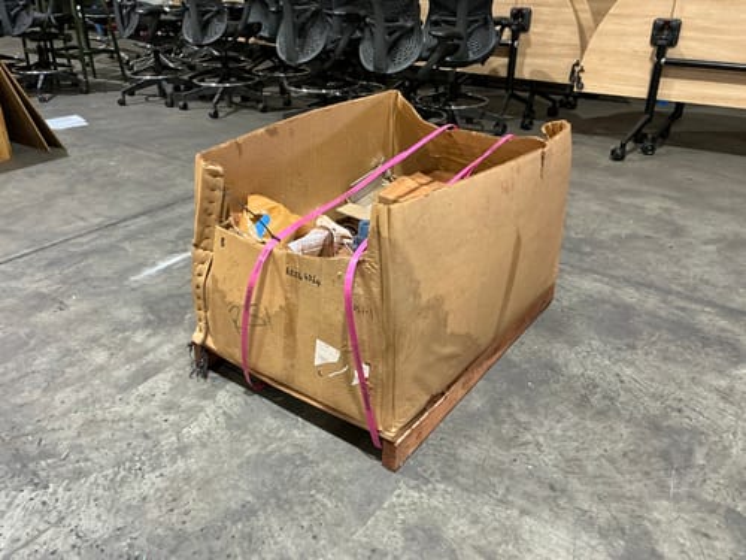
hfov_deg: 63.4
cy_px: 280
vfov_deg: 49.7
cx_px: 373
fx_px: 603
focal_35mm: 28
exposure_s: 1/50
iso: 160
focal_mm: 3
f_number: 1.8
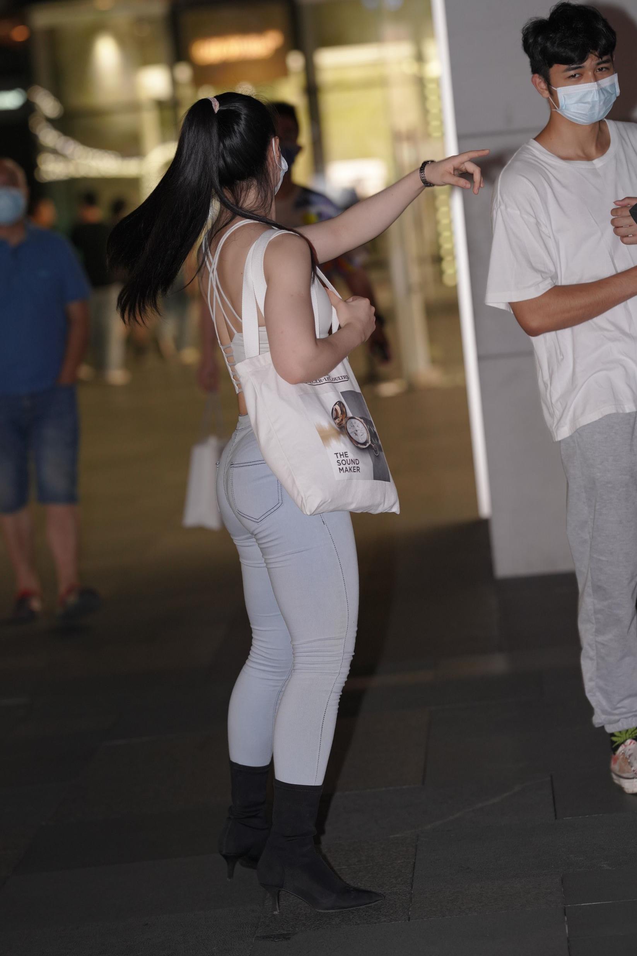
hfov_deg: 10.2
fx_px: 3583
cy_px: 478
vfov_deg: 15.2
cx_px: 318
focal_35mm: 135
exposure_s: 1/250
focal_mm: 135
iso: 1000
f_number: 3.2
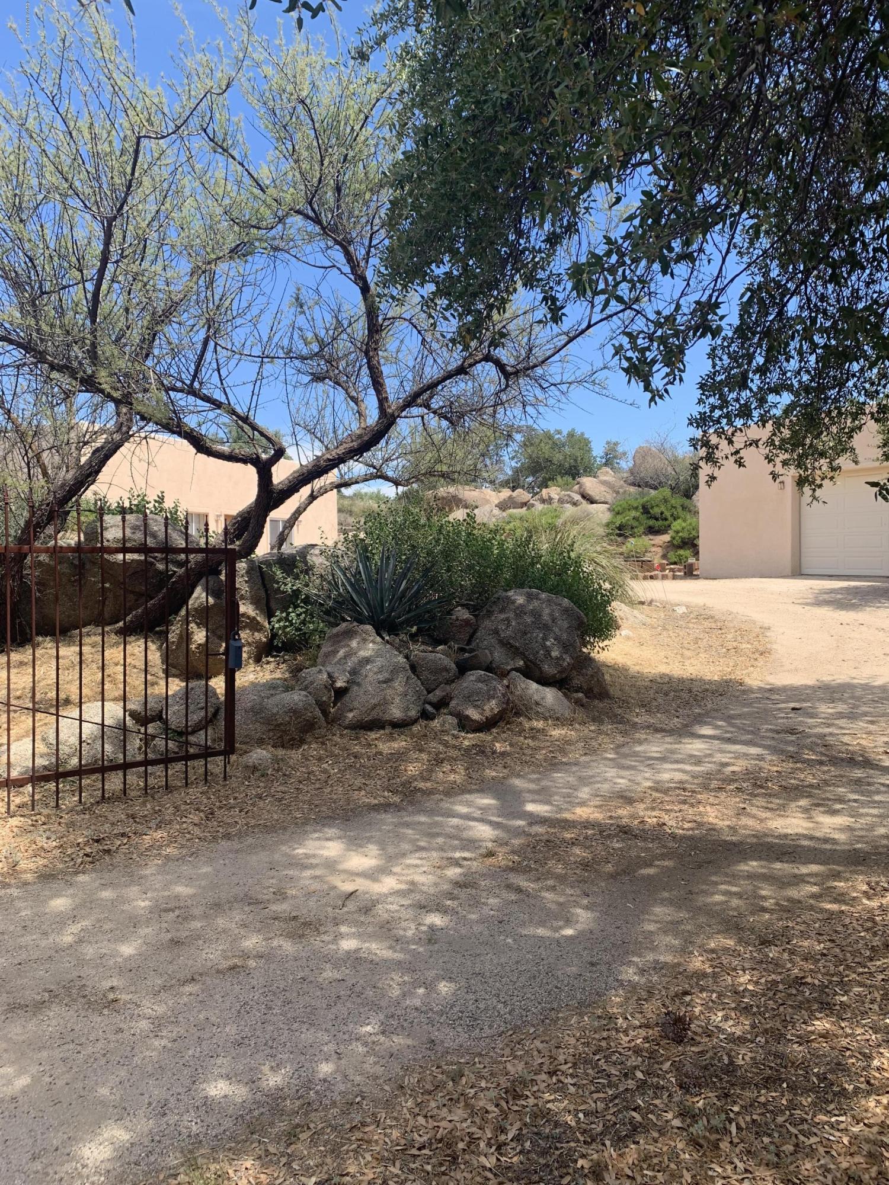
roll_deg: +1.8
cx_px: 444
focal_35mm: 26
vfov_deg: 67.3
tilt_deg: -0.8
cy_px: 592
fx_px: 890
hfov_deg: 53.1
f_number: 1.8
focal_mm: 4.25
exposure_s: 1/829
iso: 25
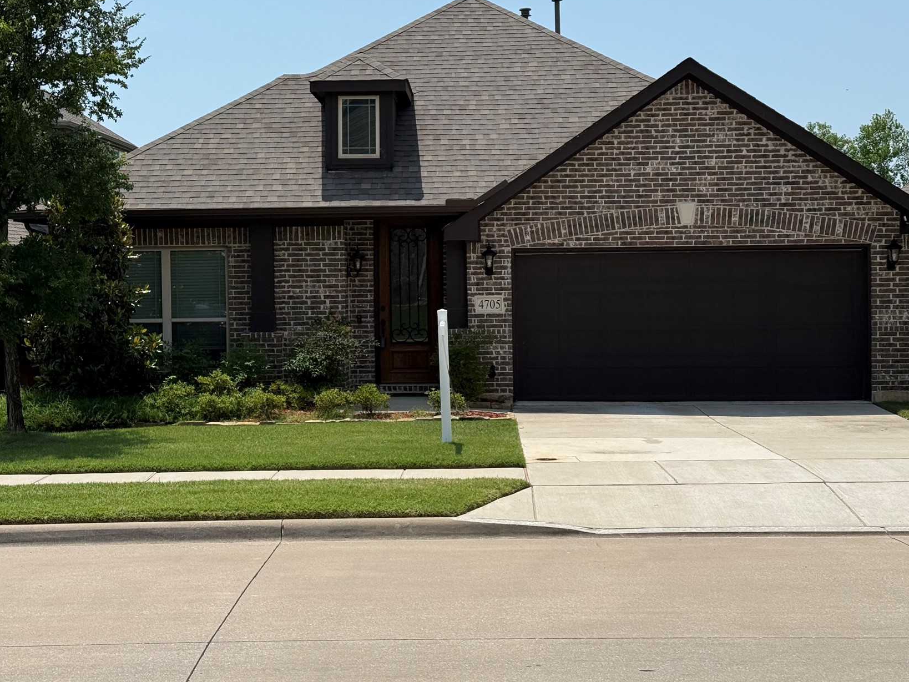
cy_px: 294
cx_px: 416
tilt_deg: -1.2
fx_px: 1576
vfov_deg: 24.4
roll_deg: +1.2
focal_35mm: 60
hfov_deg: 32.2
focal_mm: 6.76
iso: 100
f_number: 1.78
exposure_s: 1/8772
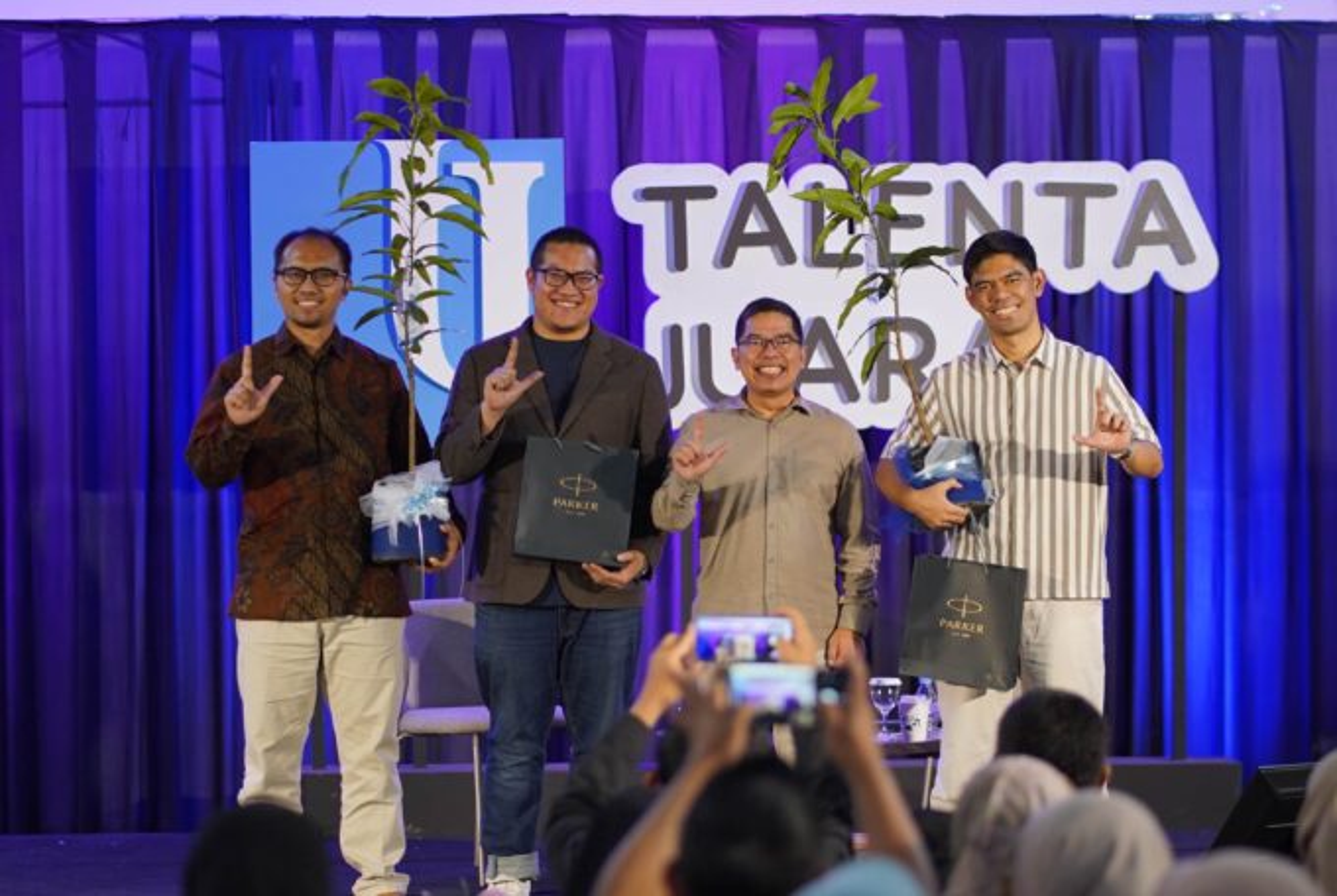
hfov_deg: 16.1
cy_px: 448
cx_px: 668
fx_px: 4725
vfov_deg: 10.8
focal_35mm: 127
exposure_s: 1/125
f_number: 2
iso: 500
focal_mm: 85
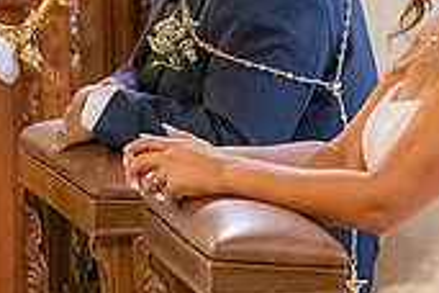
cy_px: -117
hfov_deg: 5.6
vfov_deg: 3.7
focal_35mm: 369
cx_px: 223
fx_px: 4499
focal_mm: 95
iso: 3200
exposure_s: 1/200
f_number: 4
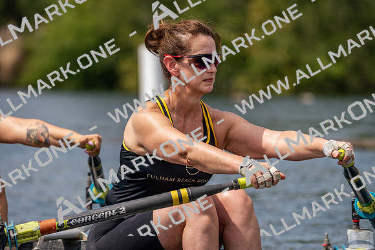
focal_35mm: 306
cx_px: 188
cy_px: 125
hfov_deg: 6.7
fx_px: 3188
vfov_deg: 4.5
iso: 200
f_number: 6.3
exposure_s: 1/1600
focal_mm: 306
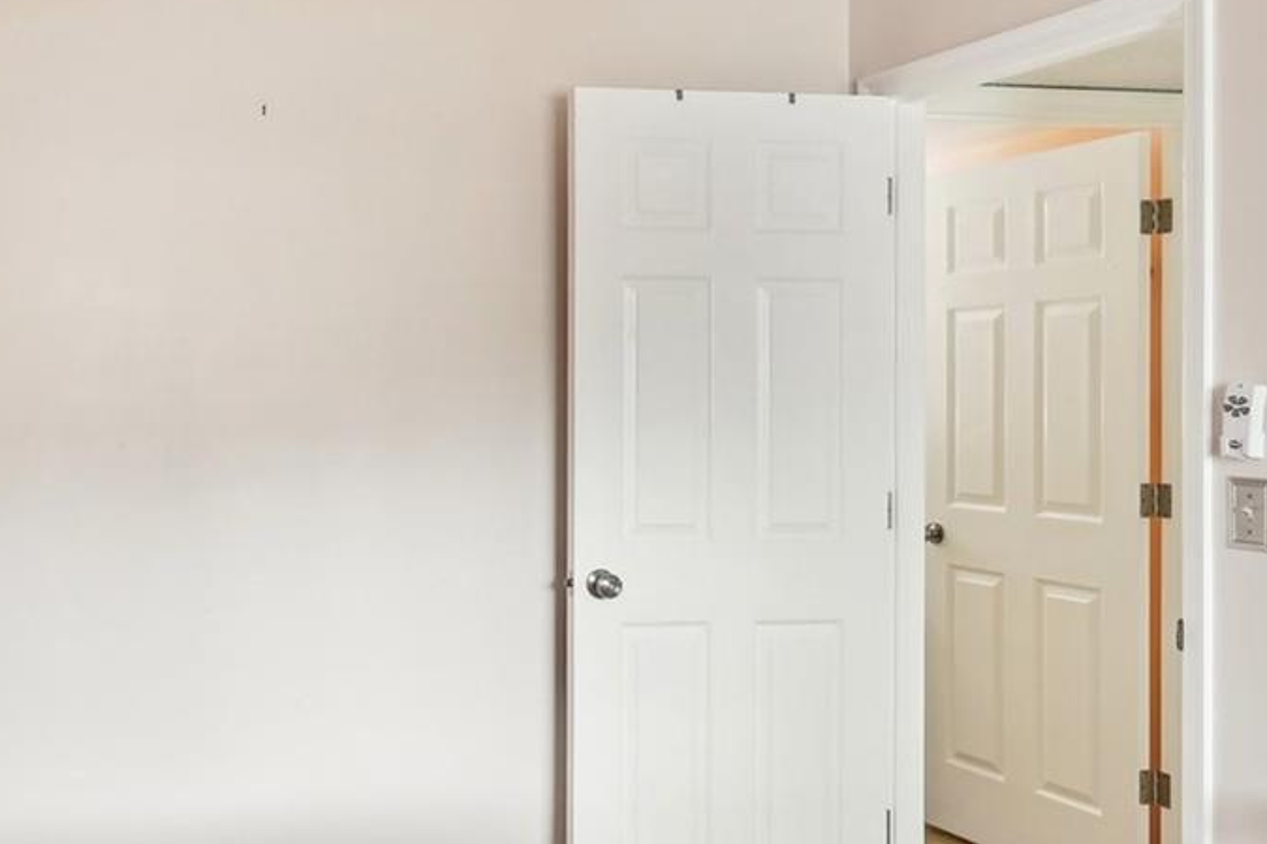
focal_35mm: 38
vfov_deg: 35.0
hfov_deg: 44.8
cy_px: 372
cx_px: 70
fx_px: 1337
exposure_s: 1/8
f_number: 8
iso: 400
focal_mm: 16
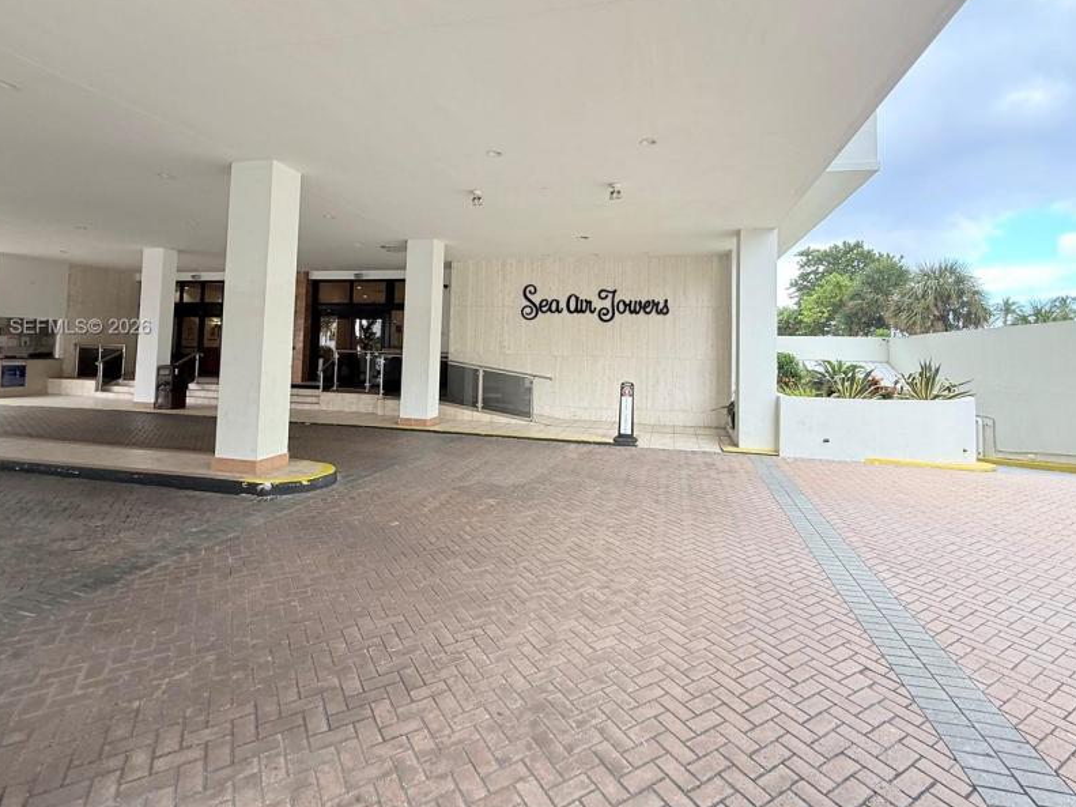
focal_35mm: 17
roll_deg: -0.3
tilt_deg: +3.9
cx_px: 550
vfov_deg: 74.0
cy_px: 328
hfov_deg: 91.0
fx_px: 528
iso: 50
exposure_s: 1/99
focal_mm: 2.22
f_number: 2.2
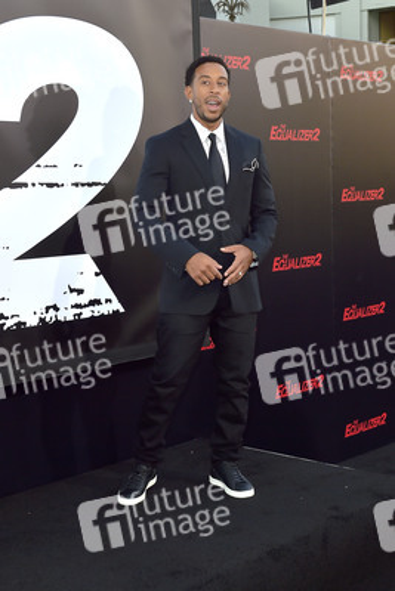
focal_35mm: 45
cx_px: 198
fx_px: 740
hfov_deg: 29.9
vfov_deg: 43.6
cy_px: 296
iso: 250
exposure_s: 1/250
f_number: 6.3
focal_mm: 45
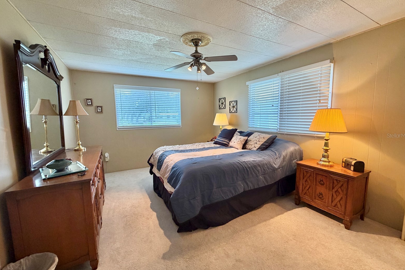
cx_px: 203
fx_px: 169
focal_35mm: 15
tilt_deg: -6.1
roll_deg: +1.2
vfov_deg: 77.3
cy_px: 135
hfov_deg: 100.4
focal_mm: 2.22
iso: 250
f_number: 2.2
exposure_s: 1/120
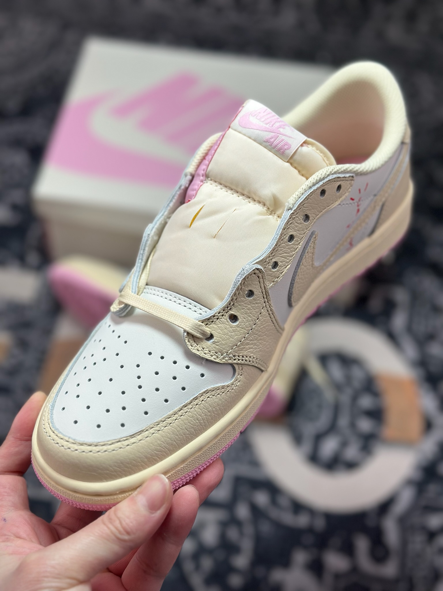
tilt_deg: -56.9
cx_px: 222
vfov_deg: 39.7
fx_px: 819
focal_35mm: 48
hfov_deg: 30.3
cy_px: 296
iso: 80
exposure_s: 1/1062
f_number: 1.78
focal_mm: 6.86
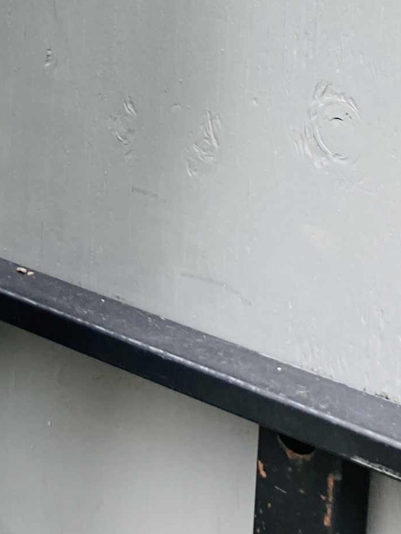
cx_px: -168
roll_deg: -1.9
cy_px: 94
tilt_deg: -13.4
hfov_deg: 11.7
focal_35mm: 122
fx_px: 1884
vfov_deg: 16.0
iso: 20
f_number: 1.8
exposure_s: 1/312
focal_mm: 3.99
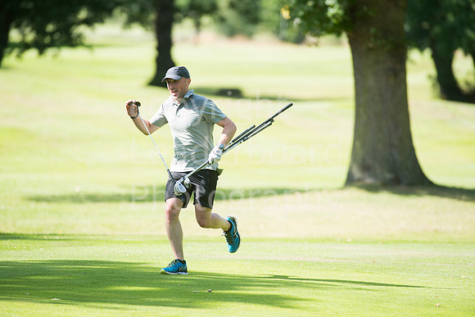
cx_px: 238
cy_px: 158
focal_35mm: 300
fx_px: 3959
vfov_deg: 4.6
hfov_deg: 6.9
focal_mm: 300
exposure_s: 1/1000
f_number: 5
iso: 400
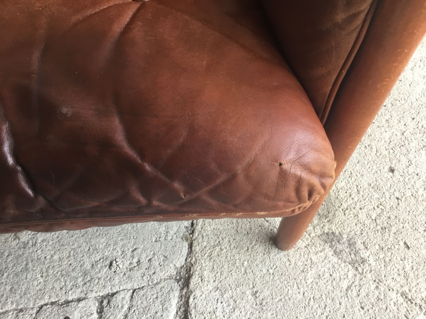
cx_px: 213
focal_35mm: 31
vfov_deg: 45.4
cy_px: 160
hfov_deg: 58.4
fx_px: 381
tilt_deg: -57.0
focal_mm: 3.3
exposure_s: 1/33
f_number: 2.4
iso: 32
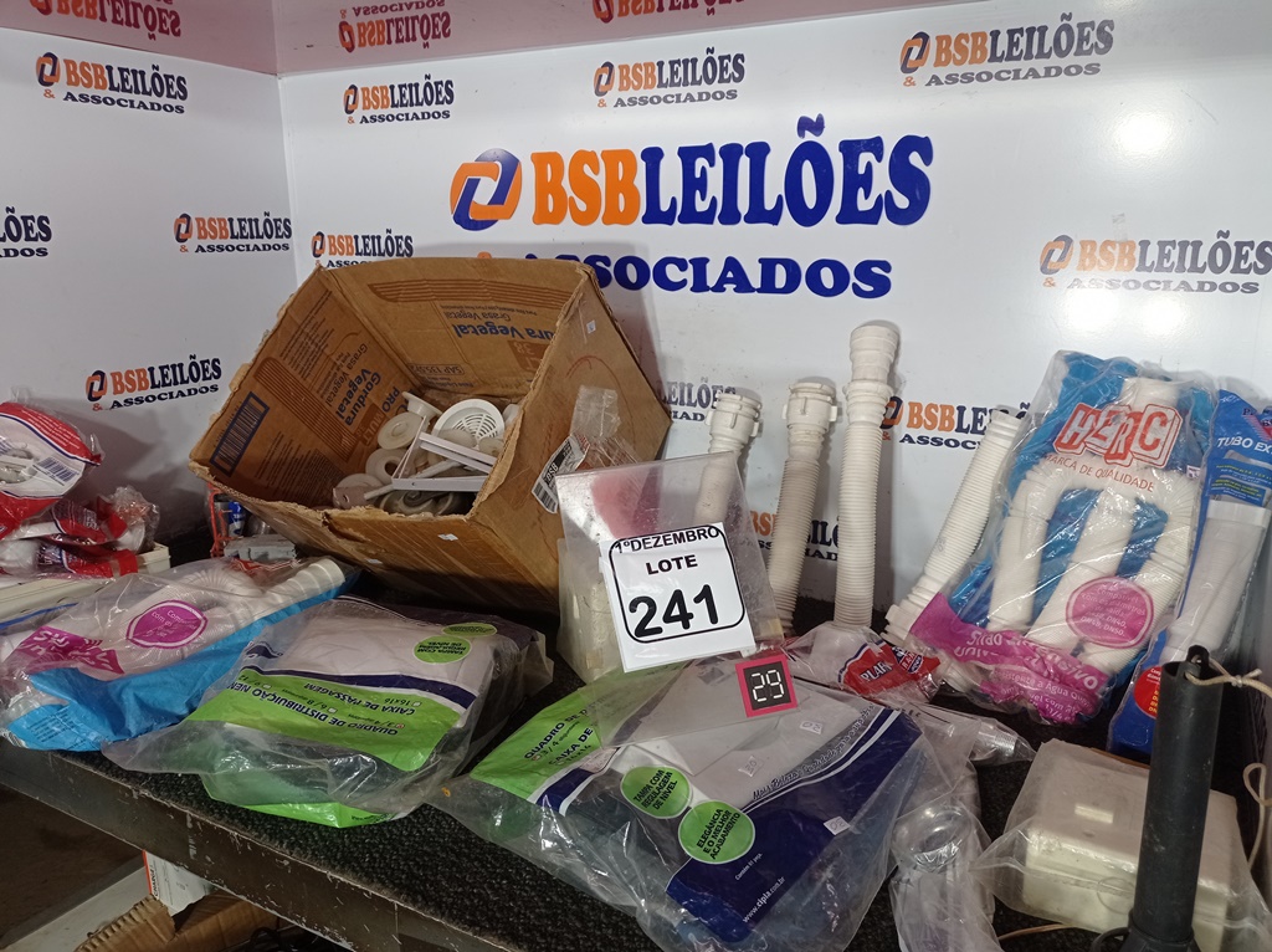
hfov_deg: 63.5
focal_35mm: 28
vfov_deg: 49.7
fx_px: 1028
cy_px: 476
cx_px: 636
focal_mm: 4.7
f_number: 1.79
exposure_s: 1/201
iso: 103
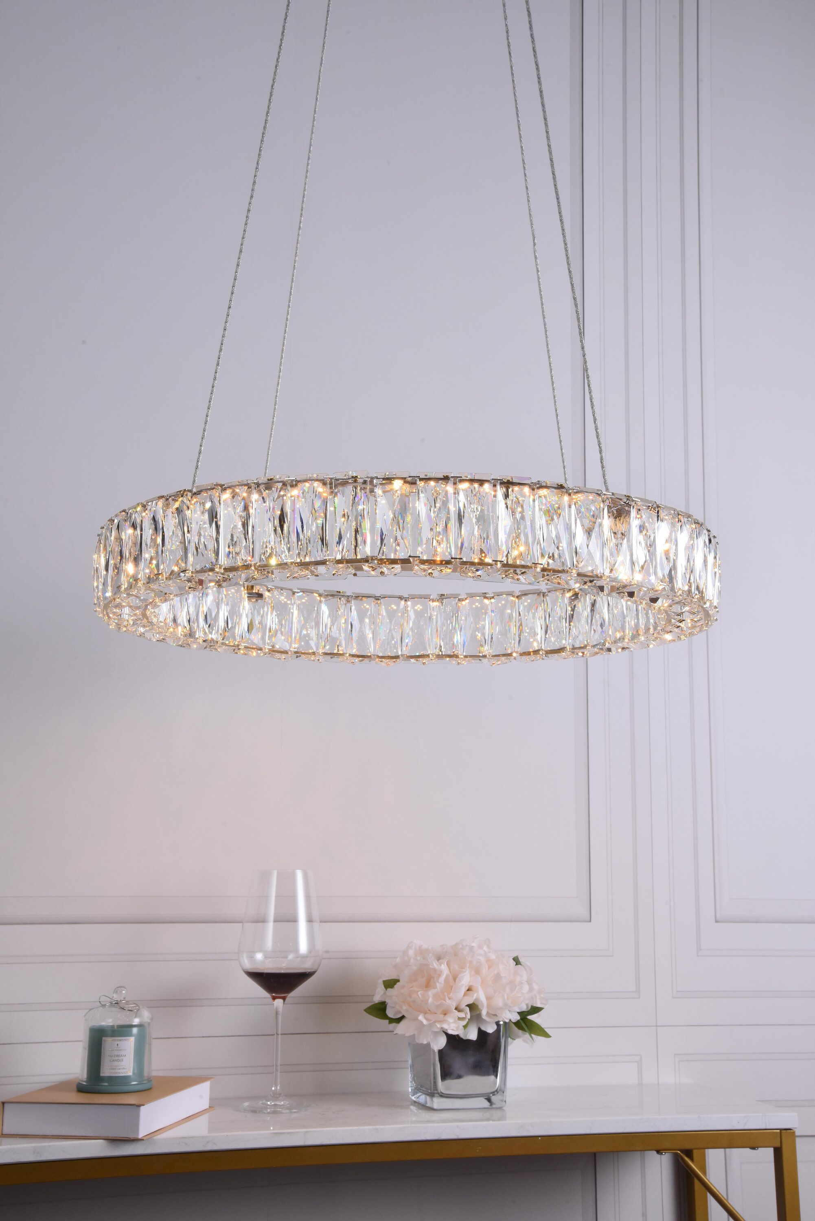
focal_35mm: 48
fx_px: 1629
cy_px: 610
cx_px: 408
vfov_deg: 41.1
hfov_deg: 28.1
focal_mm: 48
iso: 320
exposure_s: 1/30
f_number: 20
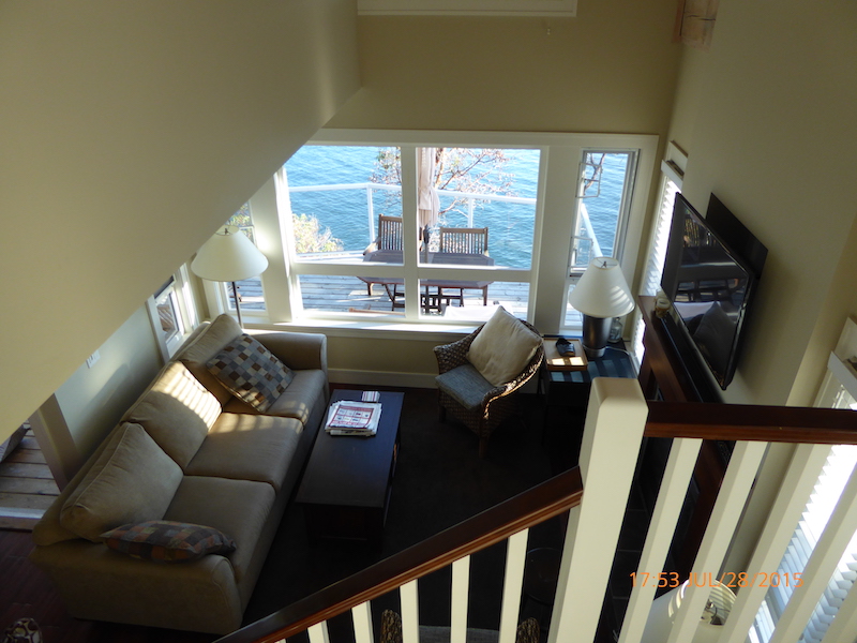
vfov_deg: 54.9
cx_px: 428
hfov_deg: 69.4
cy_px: 322
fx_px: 619
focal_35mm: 25
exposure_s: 1/60
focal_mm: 4.3
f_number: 3.3
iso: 100
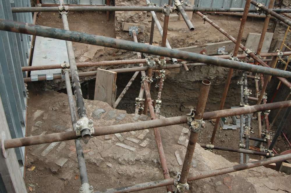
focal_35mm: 36
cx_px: 146
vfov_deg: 36.8
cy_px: 96
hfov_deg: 53.2
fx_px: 291
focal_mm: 24
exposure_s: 1/60
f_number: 4
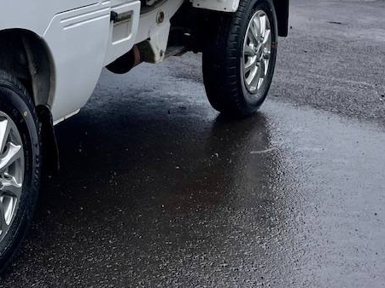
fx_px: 789
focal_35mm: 71
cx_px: -104
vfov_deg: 19.6
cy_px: -48
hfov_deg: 24.3
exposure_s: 1/1188
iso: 32
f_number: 1.6
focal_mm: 5.1
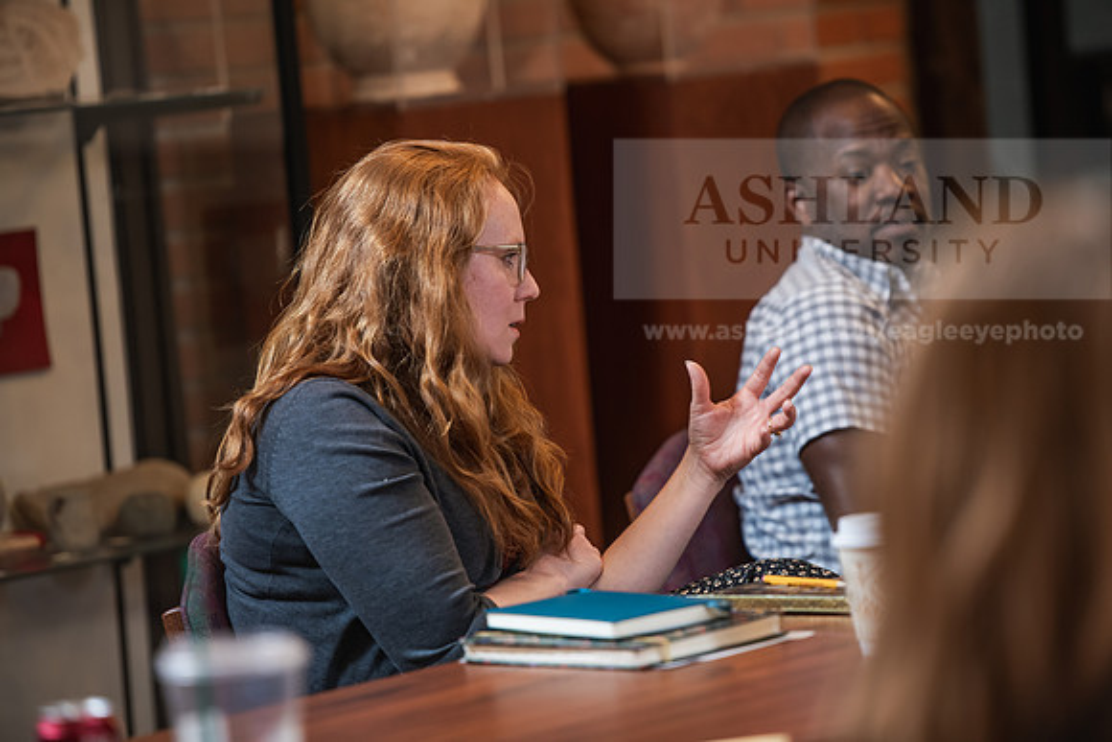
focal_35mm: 180
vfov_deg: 7.6
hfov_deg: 11.4
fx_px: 5561
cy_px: 371
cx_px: 556
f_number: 2.8
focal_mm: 180
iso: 640
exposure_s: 1/160
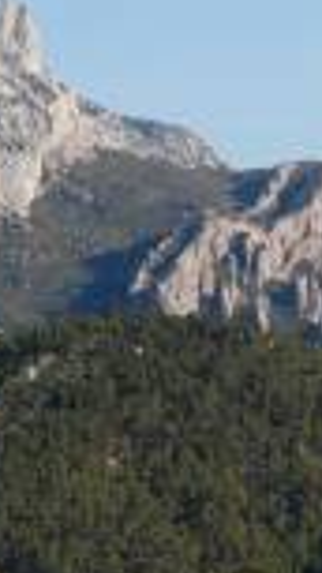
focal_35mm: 309
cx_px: -251
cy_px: 81
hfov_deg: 3.9
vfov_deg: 7.0
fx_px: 4693
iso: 200
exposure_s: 1/400
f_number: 10
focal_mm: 50
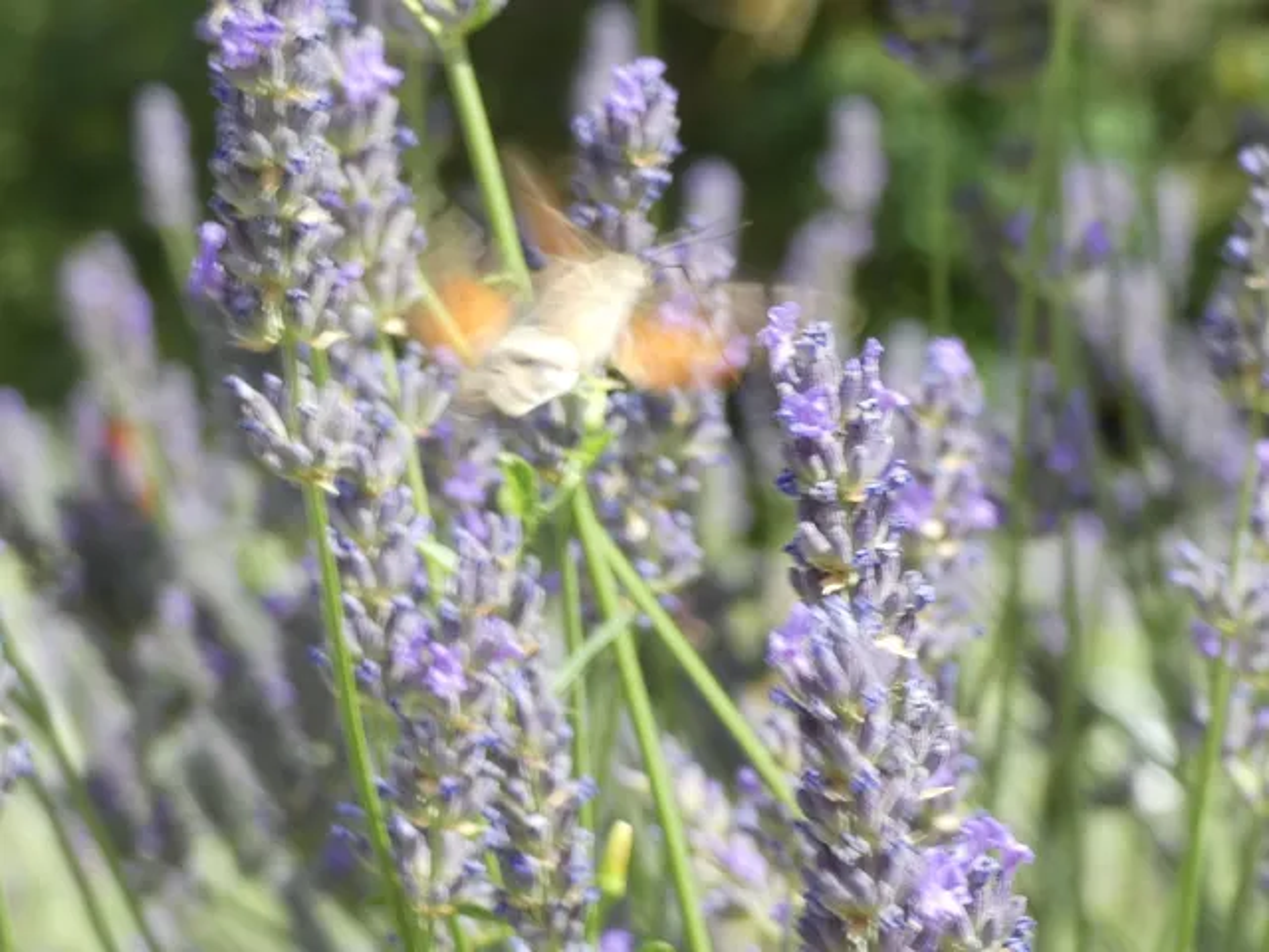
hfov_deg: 11.7
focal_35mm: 169
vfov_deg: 8.8
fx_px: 6195
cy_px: 476
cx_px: 634
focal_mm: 30.2
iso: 80
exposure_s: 1/80
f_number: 5.5
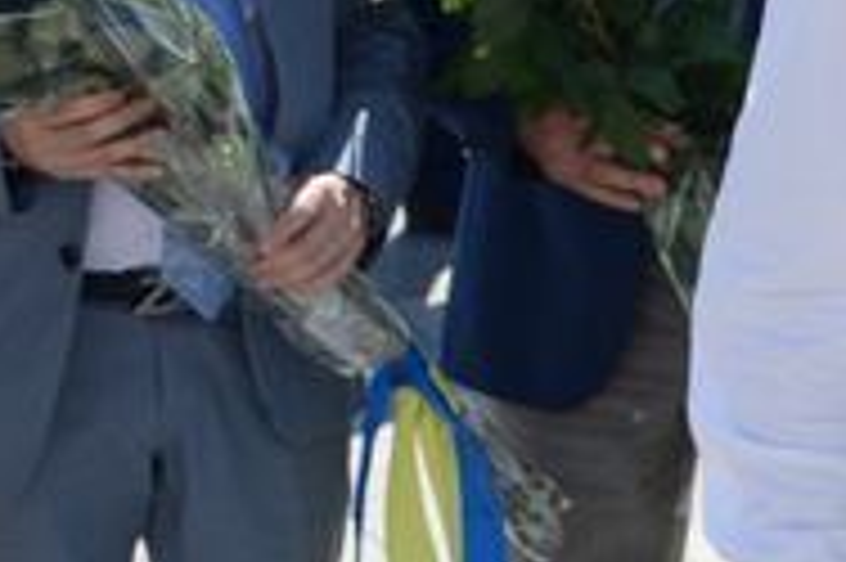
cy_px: -83
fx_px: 6544
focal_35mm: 279
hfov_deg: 6.3
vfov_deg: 4.9
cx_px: 3136
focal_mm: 25
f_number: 7.1
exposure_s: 1/640
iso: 200
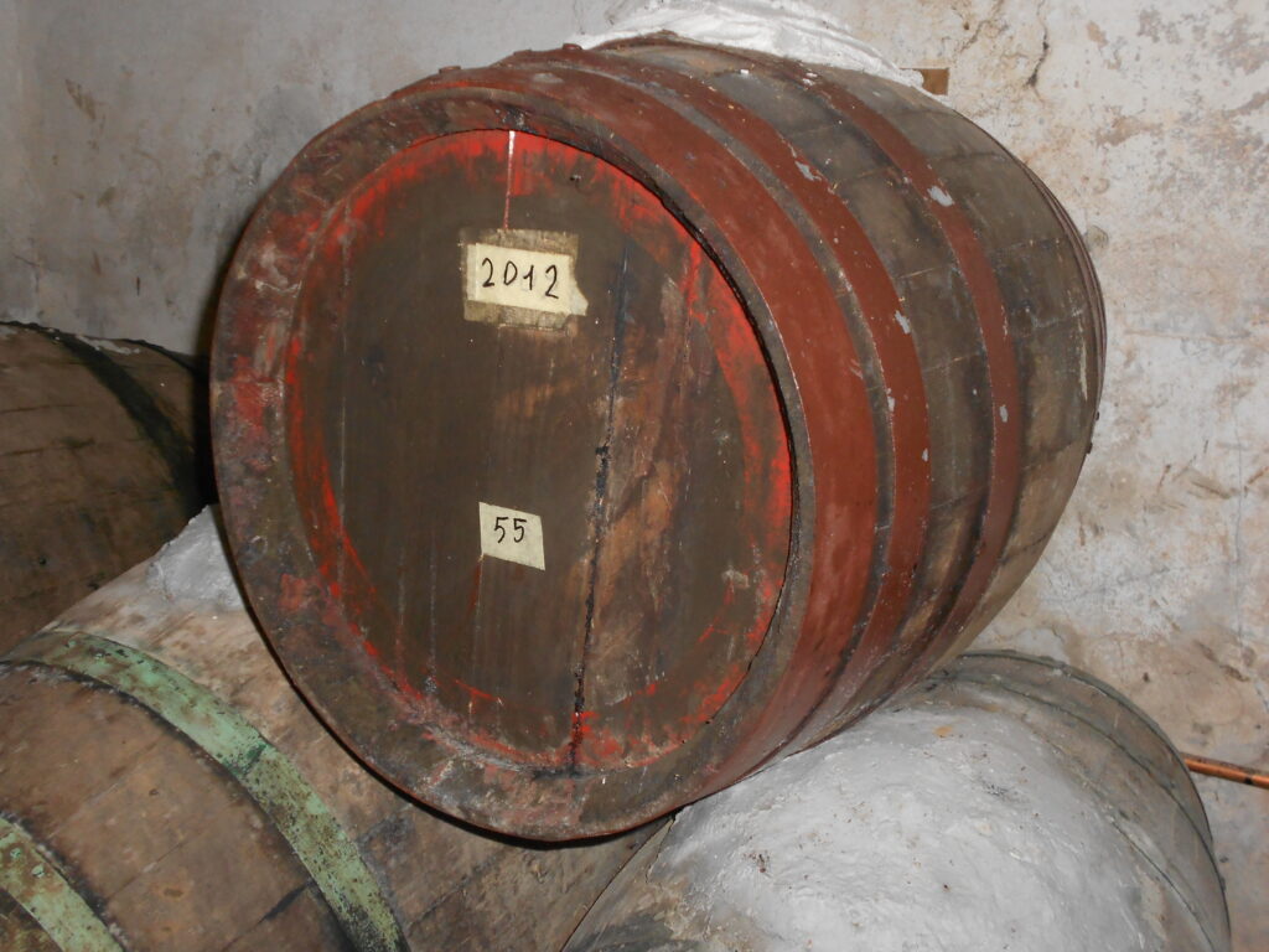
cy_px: 476
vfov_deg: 44.2
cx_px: 634
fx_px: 1173
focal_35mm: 32
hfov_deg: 56.8
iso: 200
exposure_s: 1/30
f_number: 3.6
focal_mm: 5.8
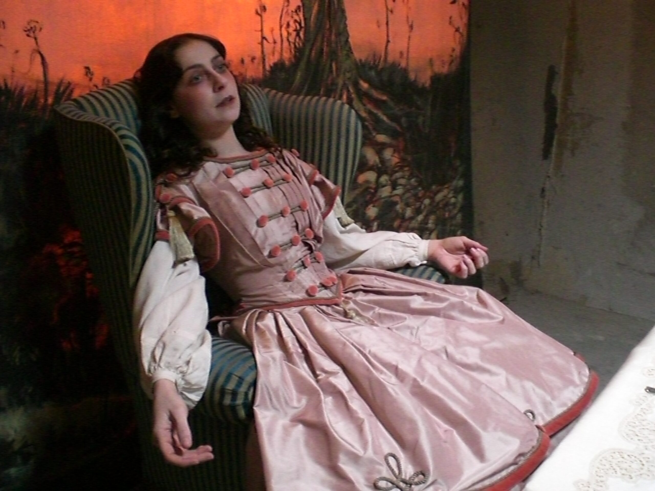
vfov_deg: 37.7
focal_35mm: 38
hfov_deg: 49.0
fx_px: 719
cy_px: 246
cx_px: 328
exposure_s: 1/40
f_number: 3.1
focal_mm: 6.3
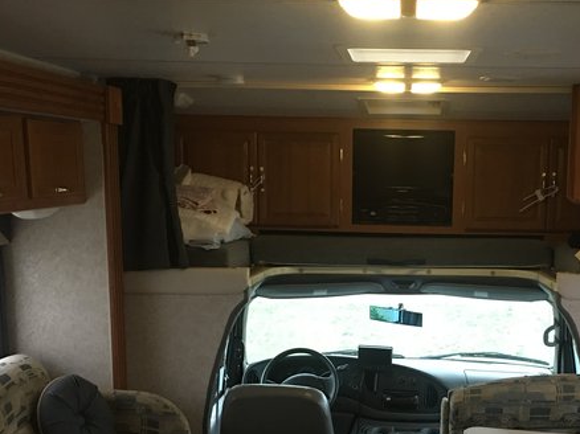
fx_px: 888
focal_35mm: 53
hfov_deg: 35.8
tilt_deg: -12.0
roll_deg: -0.8
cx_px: 392
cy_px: 351
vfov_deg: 26.9
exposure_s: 1/8
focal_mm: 4.15
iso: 80
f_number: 2.2
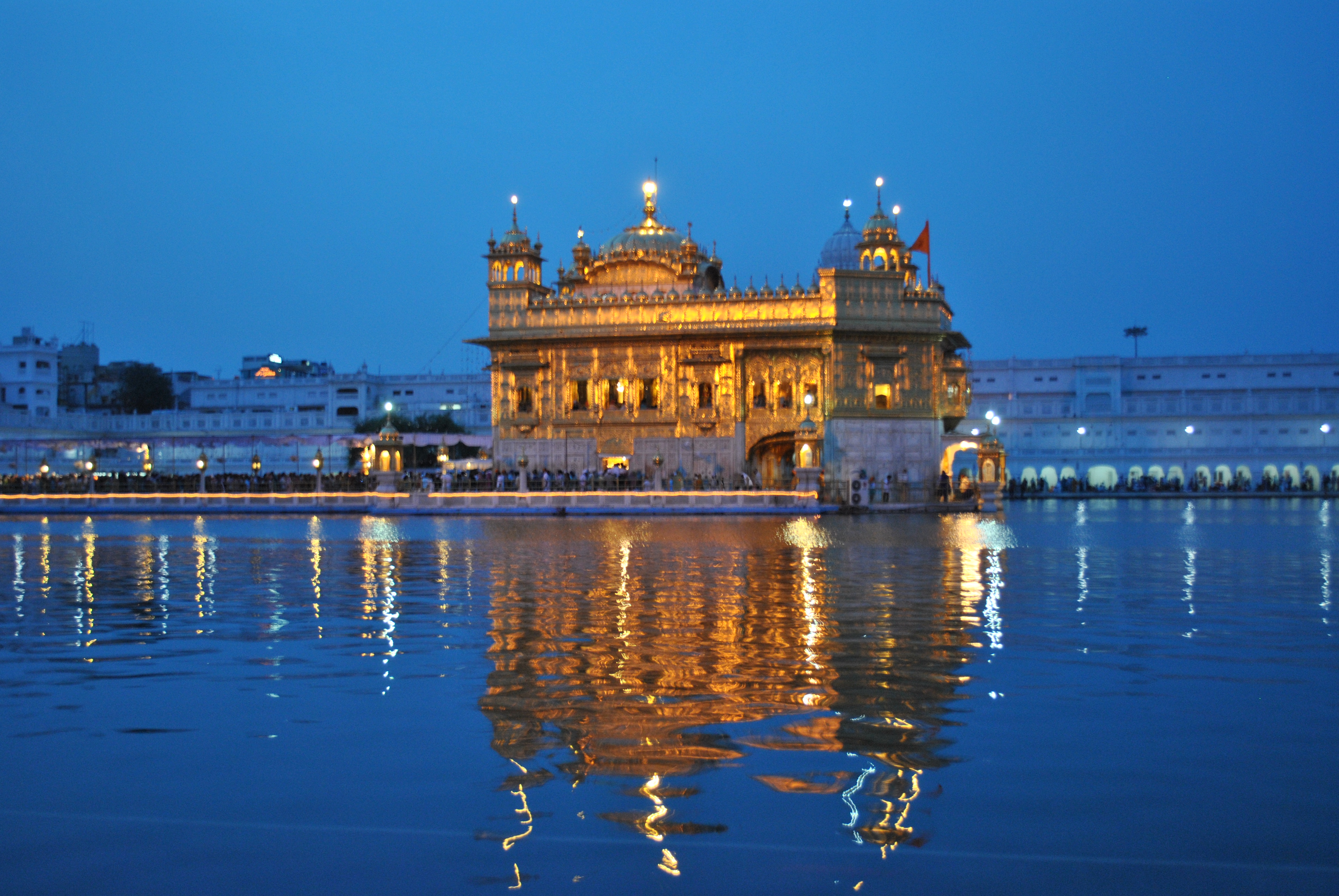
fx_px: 1564
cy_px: 448
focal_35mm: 42
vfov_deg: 32.0
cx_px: 670
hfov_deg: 46.3
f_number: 4.5
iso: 400
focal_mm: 28
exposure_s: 1/8
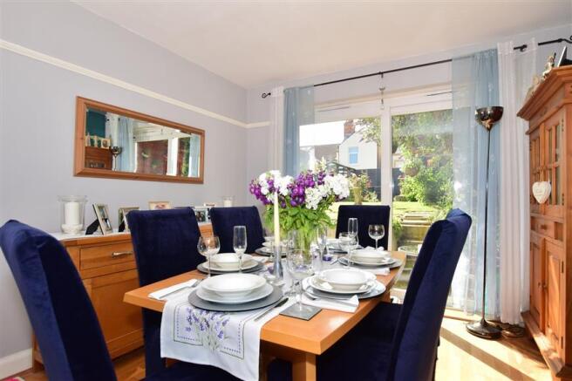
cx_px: 286
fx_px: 310
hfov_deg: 85.4
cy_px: 190
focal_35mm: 20
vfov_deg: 63.2
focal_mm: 13
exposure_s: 1/200
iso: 400
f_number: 10
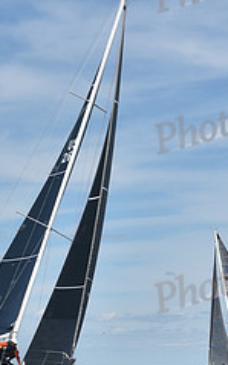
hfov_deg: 7.5
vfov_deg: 12.0
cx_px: 76
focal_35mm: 174
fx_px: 1728
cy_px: 216
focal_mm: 70
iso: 250
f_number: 10
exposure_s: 1/800
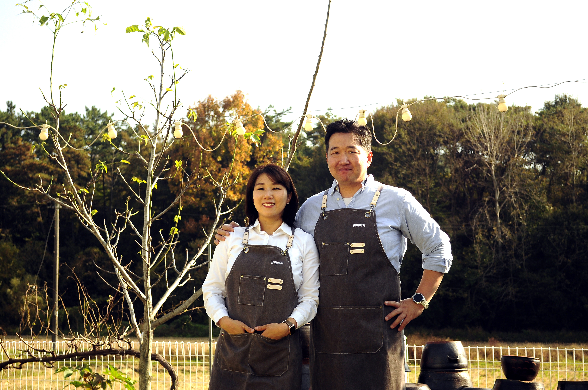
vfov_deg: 20.6
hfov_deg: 30.5
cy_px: 195
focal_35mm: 66
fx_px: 1077
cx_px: 294
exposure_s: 1/500
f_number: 5.3
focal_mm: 44
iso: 200
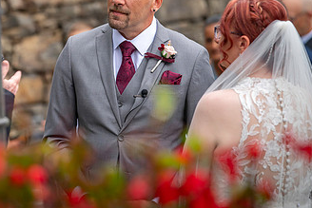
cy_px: 28
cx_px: 73
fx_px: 2679
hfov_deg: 6.7
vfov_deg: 4.4
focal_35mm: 309
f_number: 3.2
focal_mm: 175
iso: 320
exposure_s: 1/160
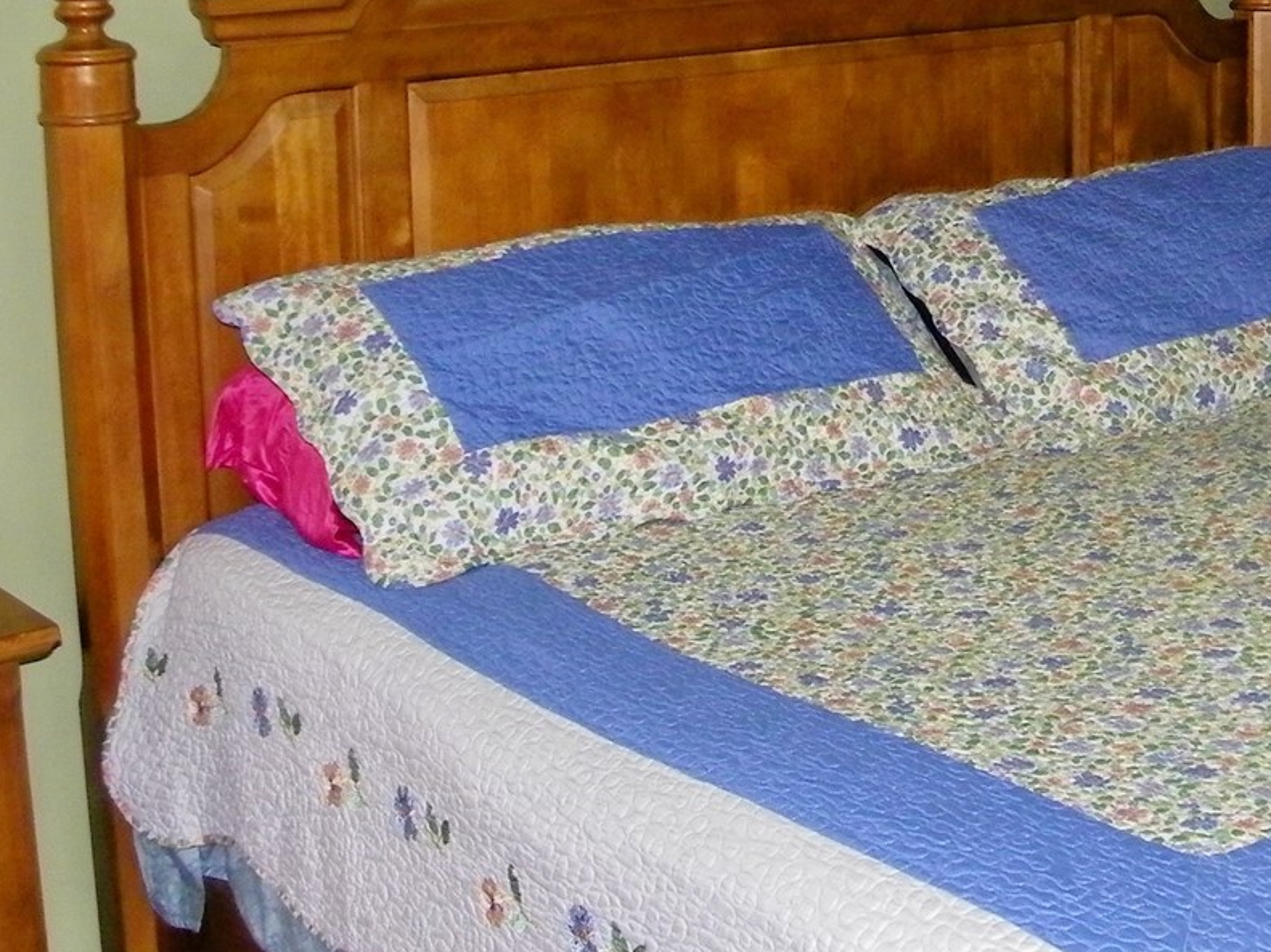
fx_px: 2496
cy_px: 167
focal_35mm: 68
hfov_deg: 27.9
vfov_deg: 21.3
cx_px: 1046
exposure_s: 1/30
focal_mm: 5
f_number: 3.5
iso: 200
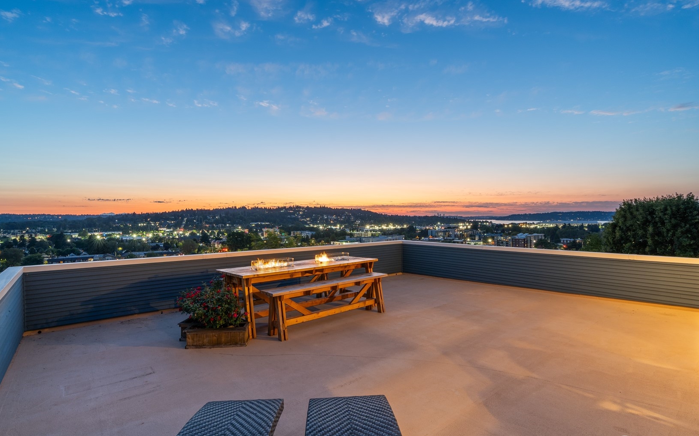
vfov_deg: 68.0
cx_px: 336
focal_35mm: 17
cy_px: 222
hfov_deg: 94.3
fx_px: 324
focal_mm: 16
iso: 320
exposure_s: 5
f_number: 9
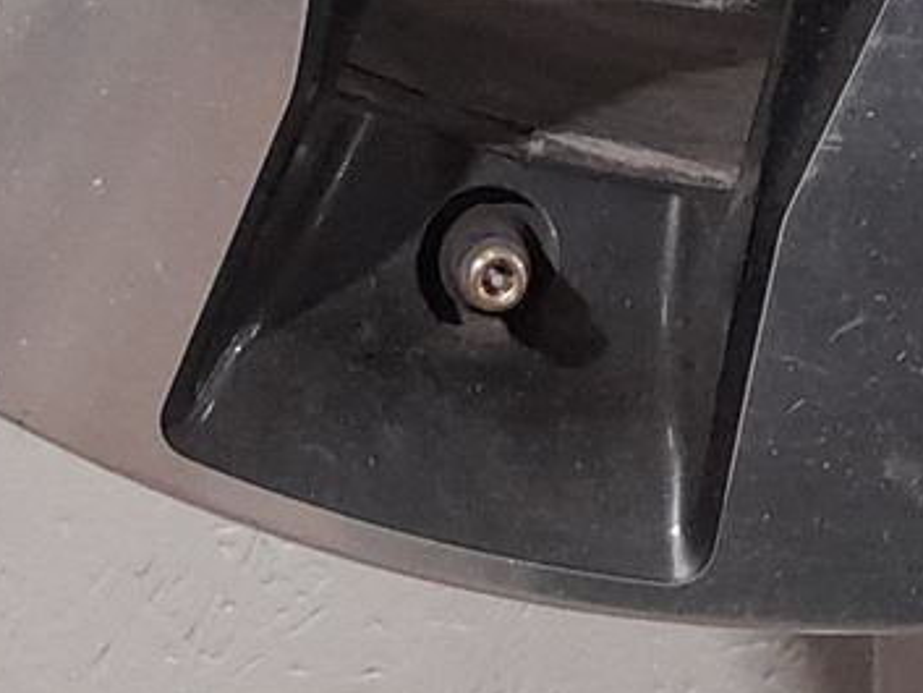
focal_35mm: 145
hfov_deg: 13.3
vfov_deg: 9.0
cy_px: -1114
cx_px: 1051
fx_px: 3868
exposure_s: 1/50
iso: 250
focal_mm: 4.6
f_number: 2
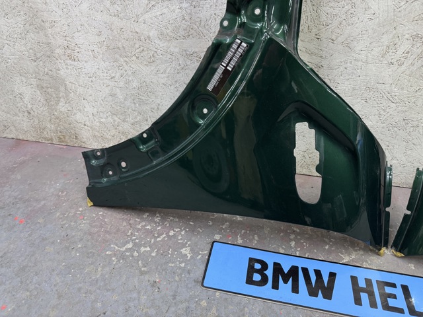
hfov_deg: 71.6
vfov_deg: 56.8
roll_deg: +0.4
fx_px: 293
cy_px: 158
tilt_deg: -36.3
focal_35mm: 24
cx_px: 212
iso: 320
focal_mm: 6.76
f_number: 1.78
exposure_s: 1/50
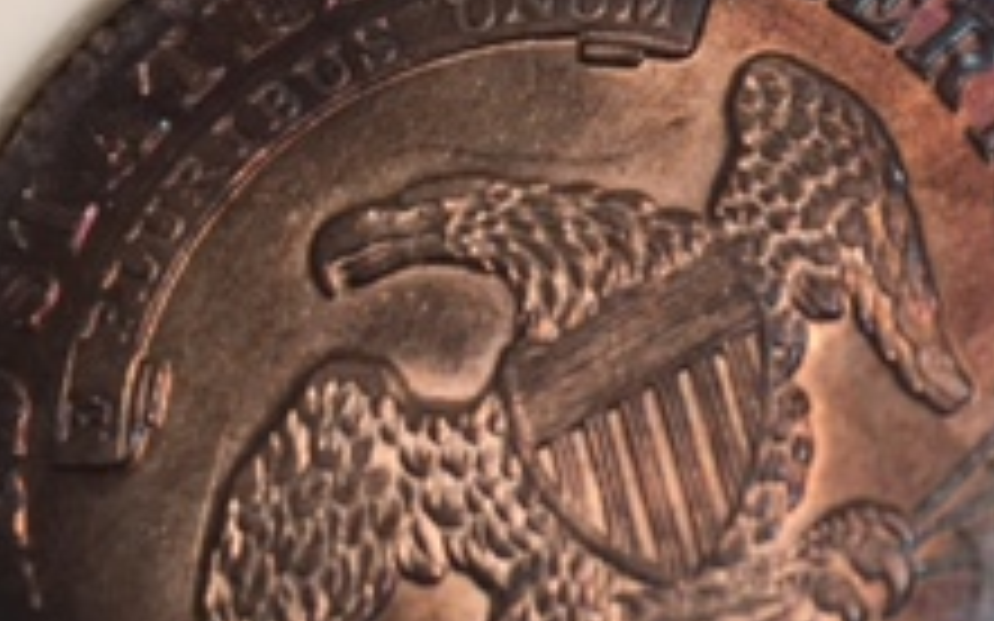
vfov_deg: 14.5
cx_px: 1106
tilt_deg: -68.3
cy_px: 549
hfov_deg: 22.0
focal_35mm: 89
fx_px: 2410
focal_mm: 4.15
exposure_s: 1/30
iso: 25
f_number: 2.2
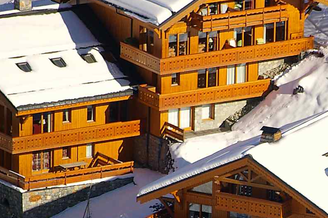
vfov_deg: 1.8
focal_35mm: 780
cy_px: 191
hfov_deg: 2.6
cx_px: 319
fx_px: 7101
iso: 200
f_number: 5.6
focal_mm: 200
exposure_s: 1/1000
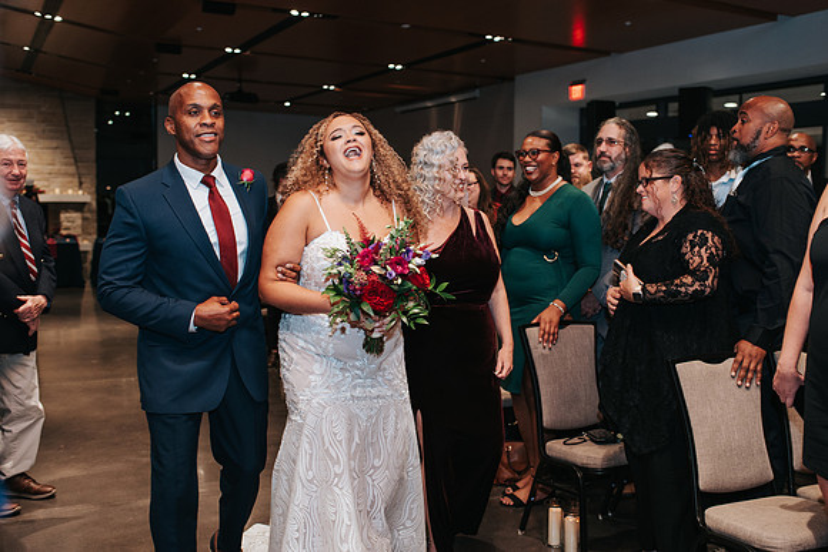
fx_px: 894
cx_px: 414
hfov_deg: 49.7
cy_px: 276
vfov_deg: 34.4
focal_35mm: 39
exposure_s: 1/200
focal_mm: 35
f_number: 2.8
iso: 1000
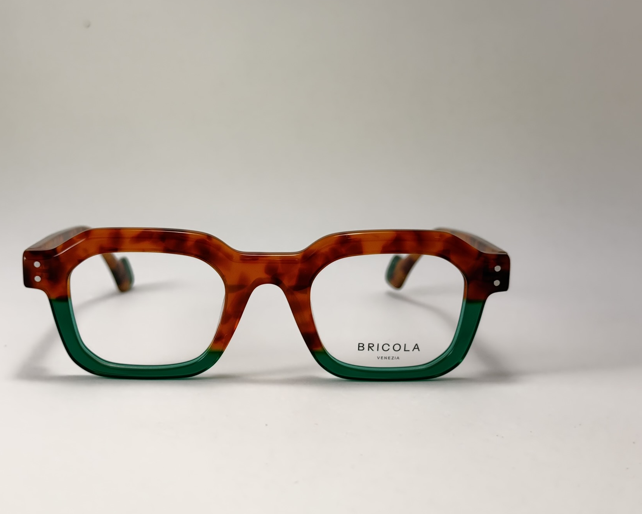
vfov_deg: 26.2
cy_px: 293
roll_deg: -0.7
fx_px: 1102
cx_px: 269
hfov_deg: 32.4
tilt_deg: -9.5
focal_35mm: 58
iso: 80
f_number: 1.78
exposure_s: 1/100
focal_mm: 6.76
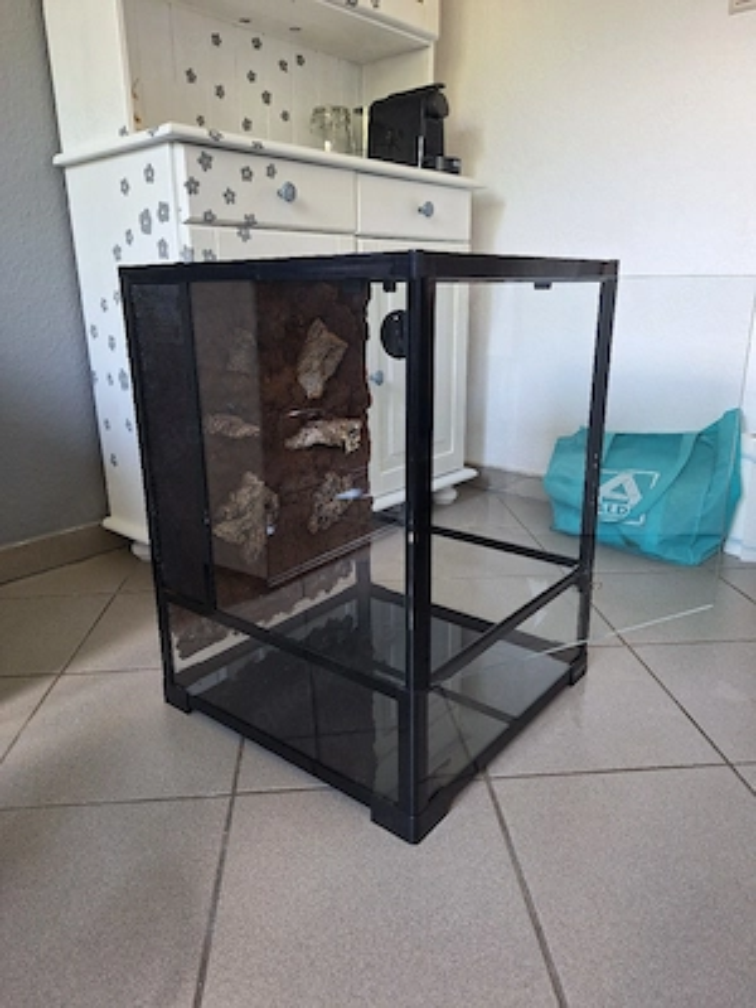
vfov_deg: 73.9
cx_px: 378
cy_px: 504
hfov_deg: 58.9
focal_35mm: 23
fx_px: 670
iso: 200
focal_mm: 5.54
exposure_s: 1/50
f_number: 1.8
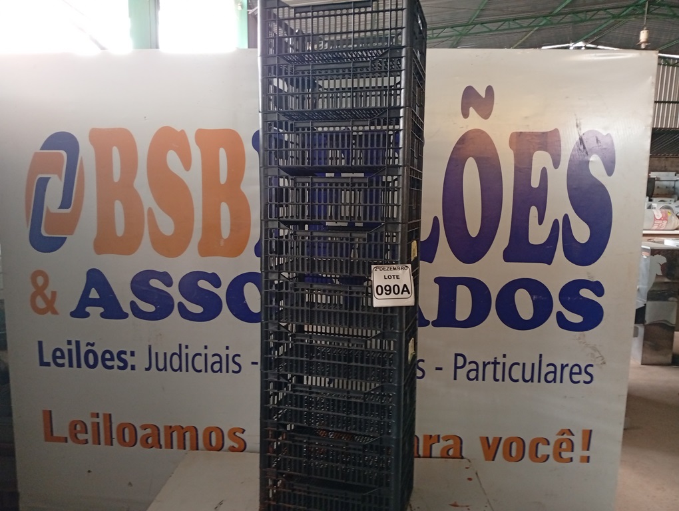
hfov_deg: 65.2
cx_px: 340
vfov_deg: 51.5
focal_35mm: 27
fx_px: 530
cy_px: 256
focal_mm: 3.98
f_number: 1.8
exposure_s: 1/30
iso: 616
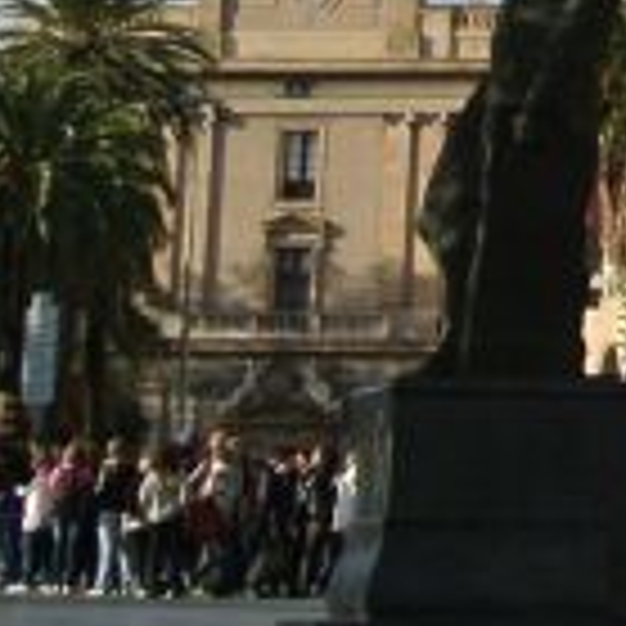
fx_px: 5135
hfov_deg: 6.5
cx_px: 1752
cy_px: -628
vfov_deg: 6.8
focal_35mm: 251
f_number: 5.6
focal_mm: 15.1
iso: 100
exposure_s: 1/500
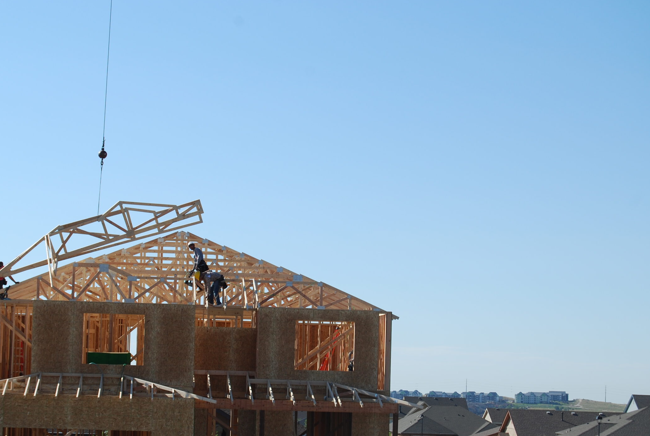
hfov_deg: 20.1
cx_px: 288
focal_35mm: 102
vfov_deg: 13.5
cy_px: 241
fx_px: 1837
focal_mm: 55
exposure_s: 1/250
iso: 110
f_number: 10
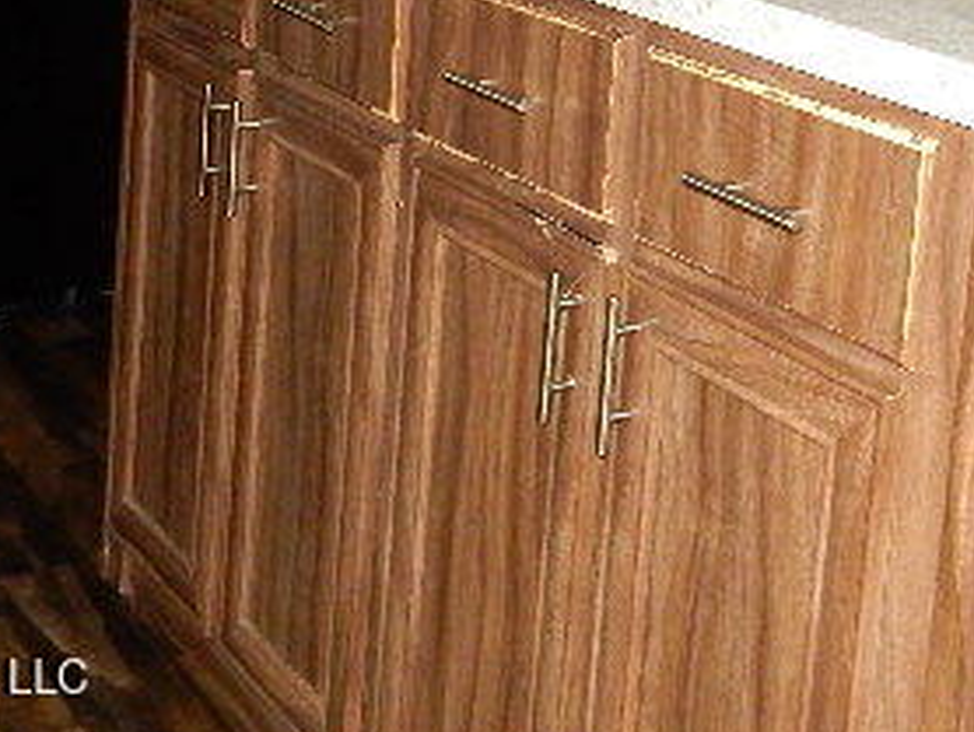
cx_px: 711
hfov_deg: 27.8
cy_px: -88
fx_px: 1943
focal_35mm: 69
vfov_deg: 20.3
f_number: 4
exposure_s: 1/30
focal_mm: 5.4
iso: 900
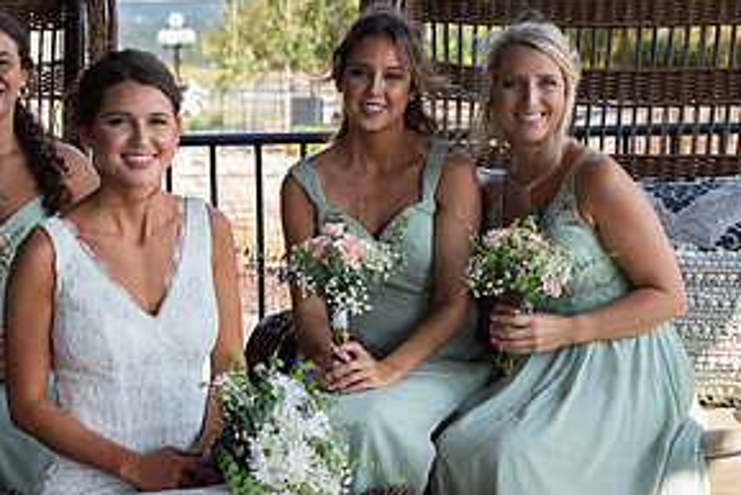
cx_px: 132
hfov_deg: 21.2
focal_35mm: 95
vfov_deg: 14.4
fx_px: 1956
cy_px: 312
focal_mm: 42
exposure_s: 1/160
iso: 125
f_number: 4.5
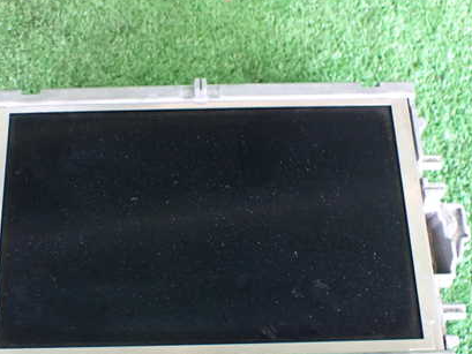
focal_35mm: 44
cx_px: 193
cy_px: 216
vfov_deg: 32.8
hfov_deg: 42.8
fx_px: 600
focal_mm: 5.4
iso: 800
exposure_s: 1/30
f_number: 2.3
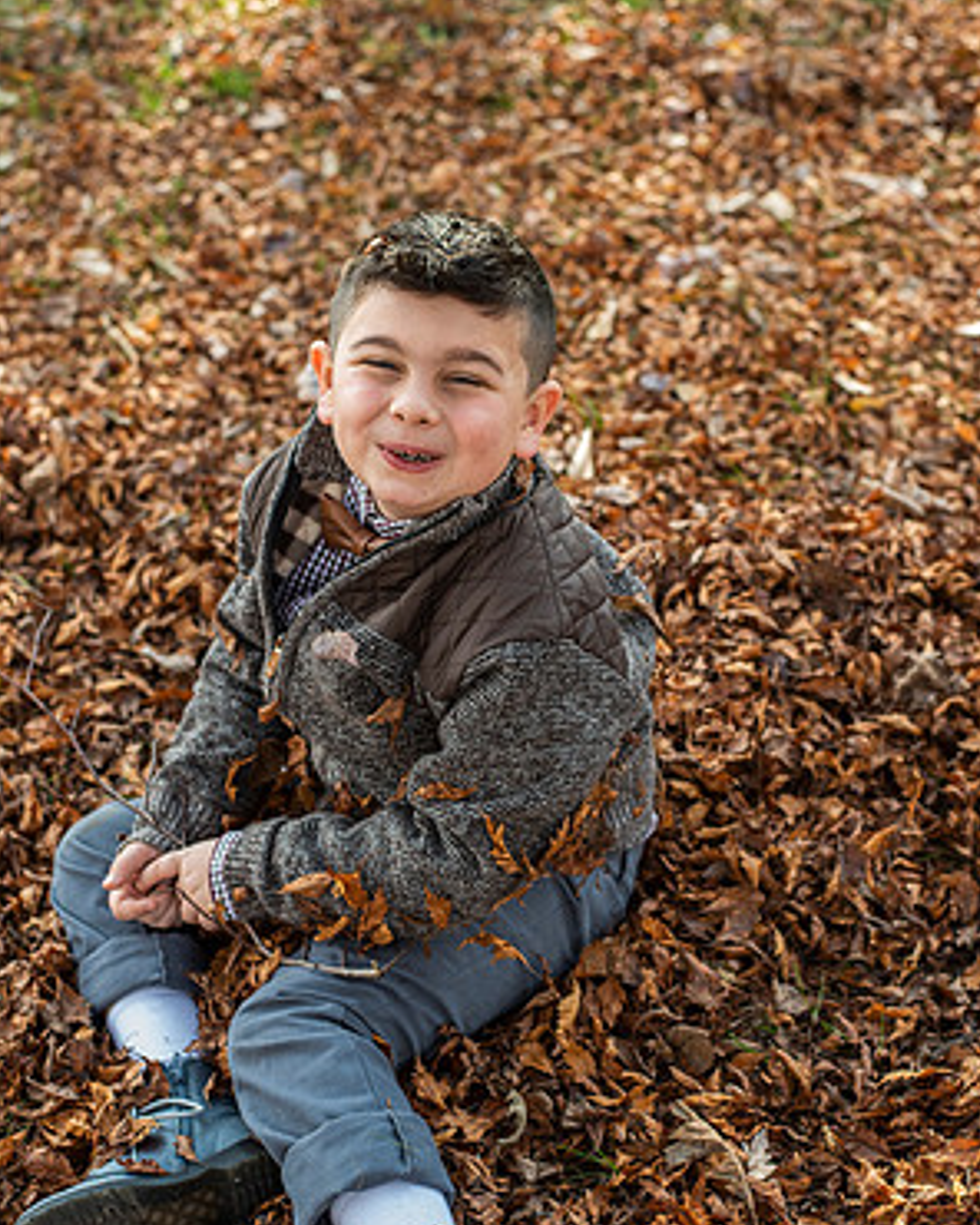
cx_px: 493
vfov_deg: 33.0
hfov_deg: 26.7
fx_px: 2067
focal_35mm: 57
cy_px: 636
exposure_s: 1/320
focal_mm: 50
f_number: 3.5
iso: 400
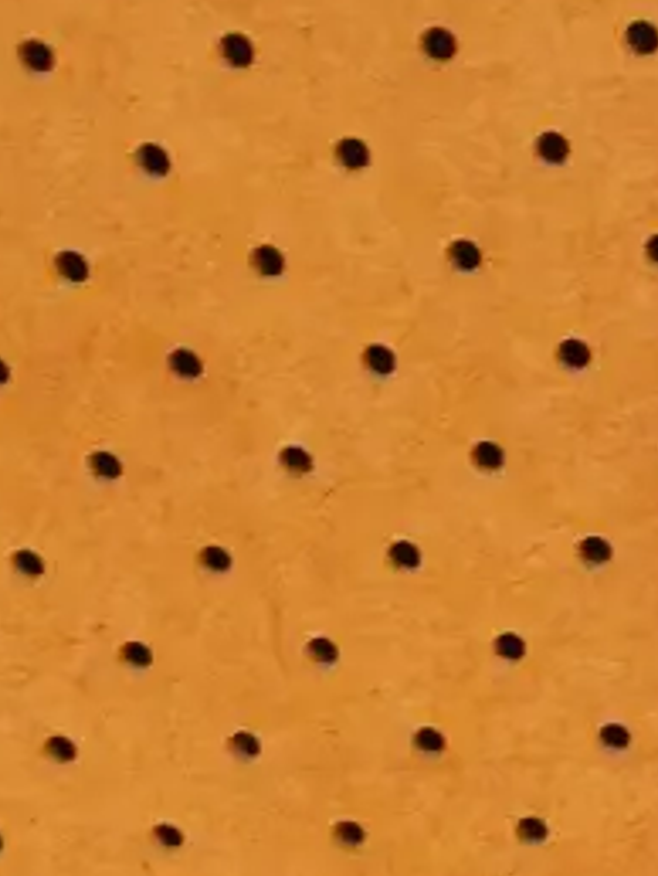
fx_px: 3821
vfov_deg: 12.1
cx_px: 1131
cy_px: 1525
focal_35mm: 151
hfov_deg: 9.4
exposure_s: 1/50
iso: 3200
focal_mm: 19
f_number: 4.3
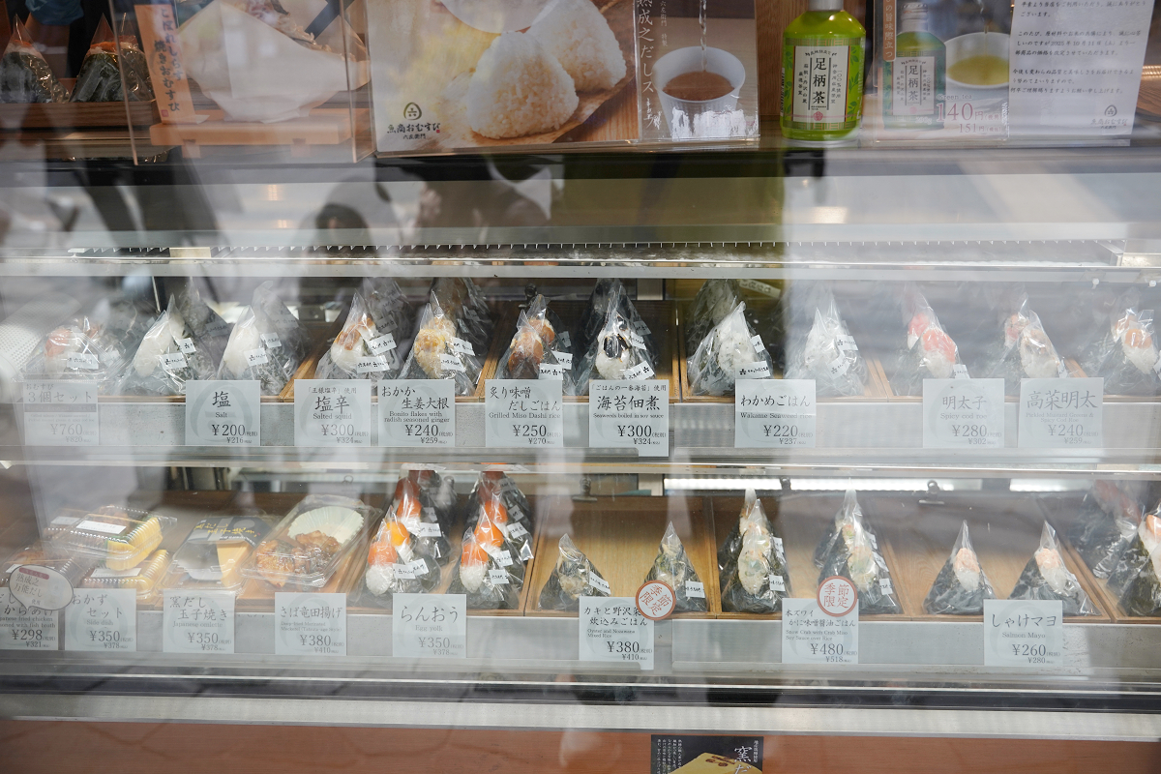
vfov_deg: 36.9
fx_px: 1161
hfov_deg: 53.1
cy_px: 387
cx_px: 580
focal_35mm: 36
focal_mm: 36
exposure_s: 1/160
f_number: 4
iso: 400
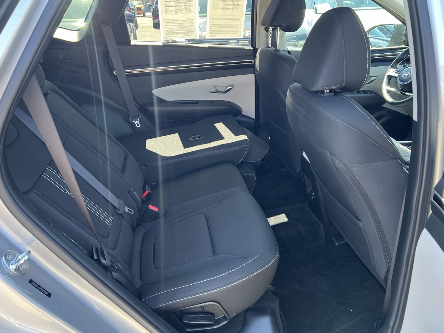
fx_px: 346
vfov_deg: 51.3
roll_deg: +2.3
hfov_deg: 65.3
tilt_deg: -24.8
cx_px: 219
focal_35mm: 27
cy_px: 164
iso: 100
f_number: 1.5
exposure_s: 1/121
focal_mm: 5.7
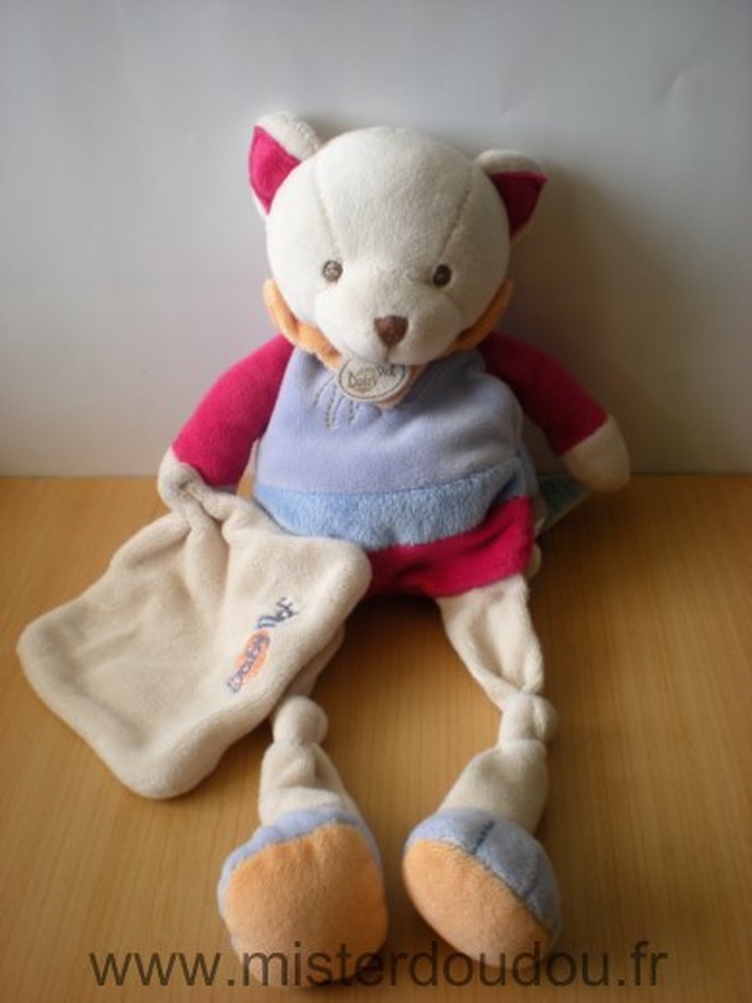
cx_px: 376
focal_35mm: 38
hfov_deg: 37.7
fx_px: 1101
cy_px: 502
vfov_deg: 49.0
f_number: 3.1
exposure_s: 1/64.5
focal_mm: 6.3
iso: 76
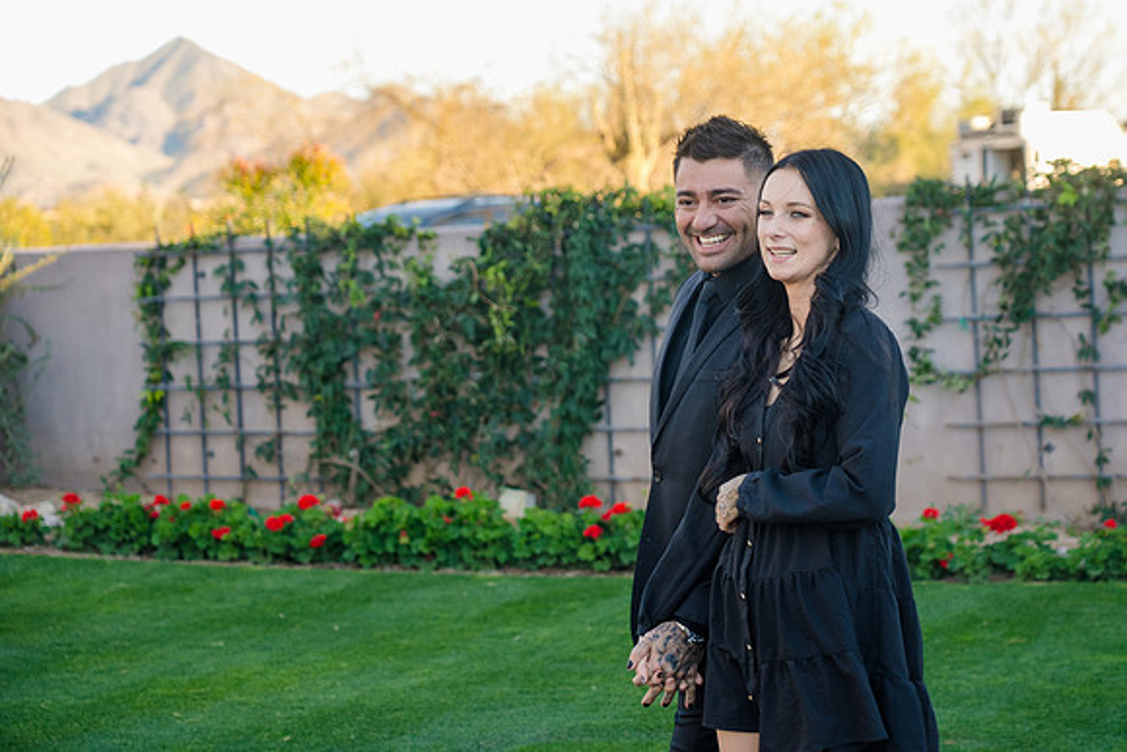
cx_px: 635
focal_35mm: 82
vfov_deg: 16.6
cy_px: 328
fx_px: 2575
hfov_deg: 24.7
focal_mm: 73
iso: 250
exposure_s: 1/250
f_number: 4
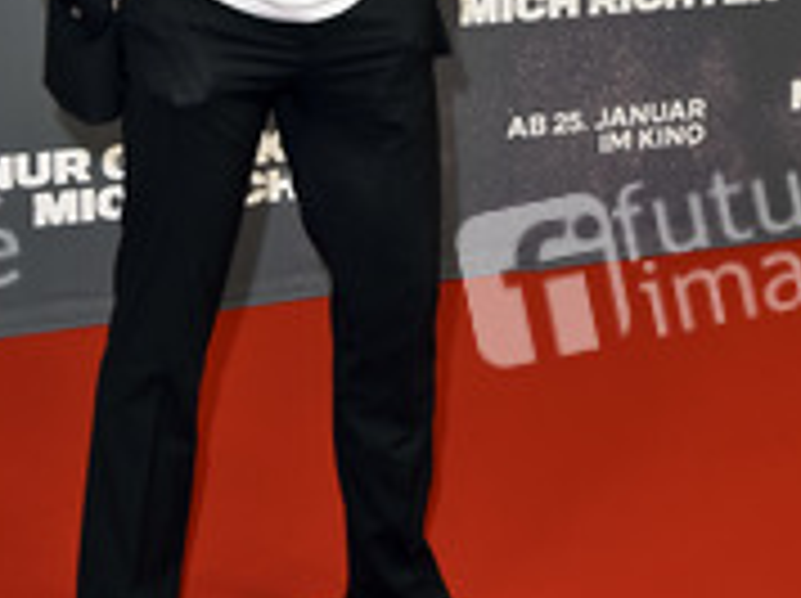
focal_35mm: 95
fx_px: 2195
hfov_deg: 20.6
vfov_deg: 15.3
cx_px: 279
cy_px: 36
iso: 1000
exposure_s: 1/200
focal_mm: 44
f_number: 5.6
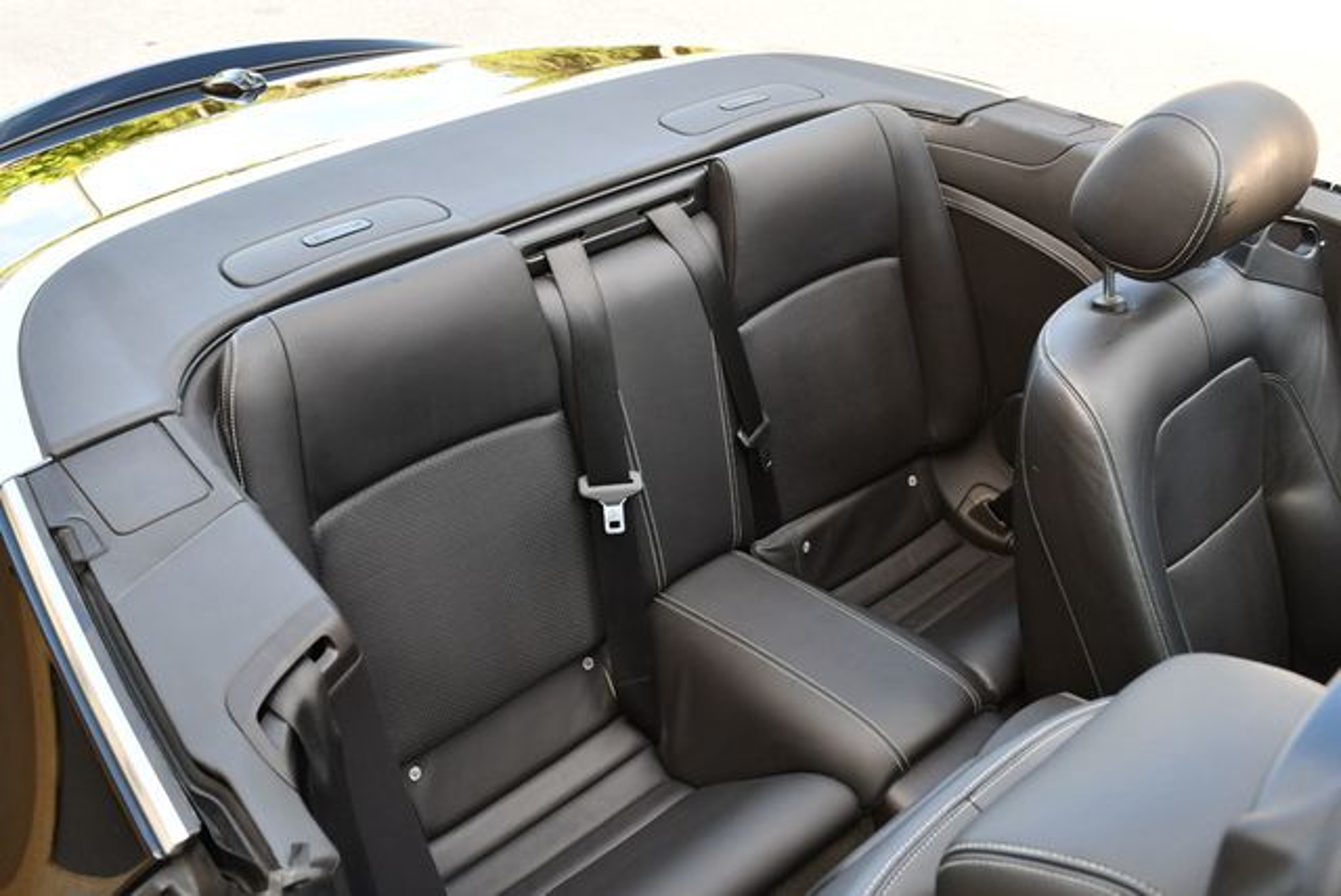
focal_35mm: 36
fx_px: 1342
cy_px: 448
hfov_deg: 53.1
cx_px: 670
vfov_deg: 36.9
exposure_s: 1/250
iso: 400
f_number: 4.5
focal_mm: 18
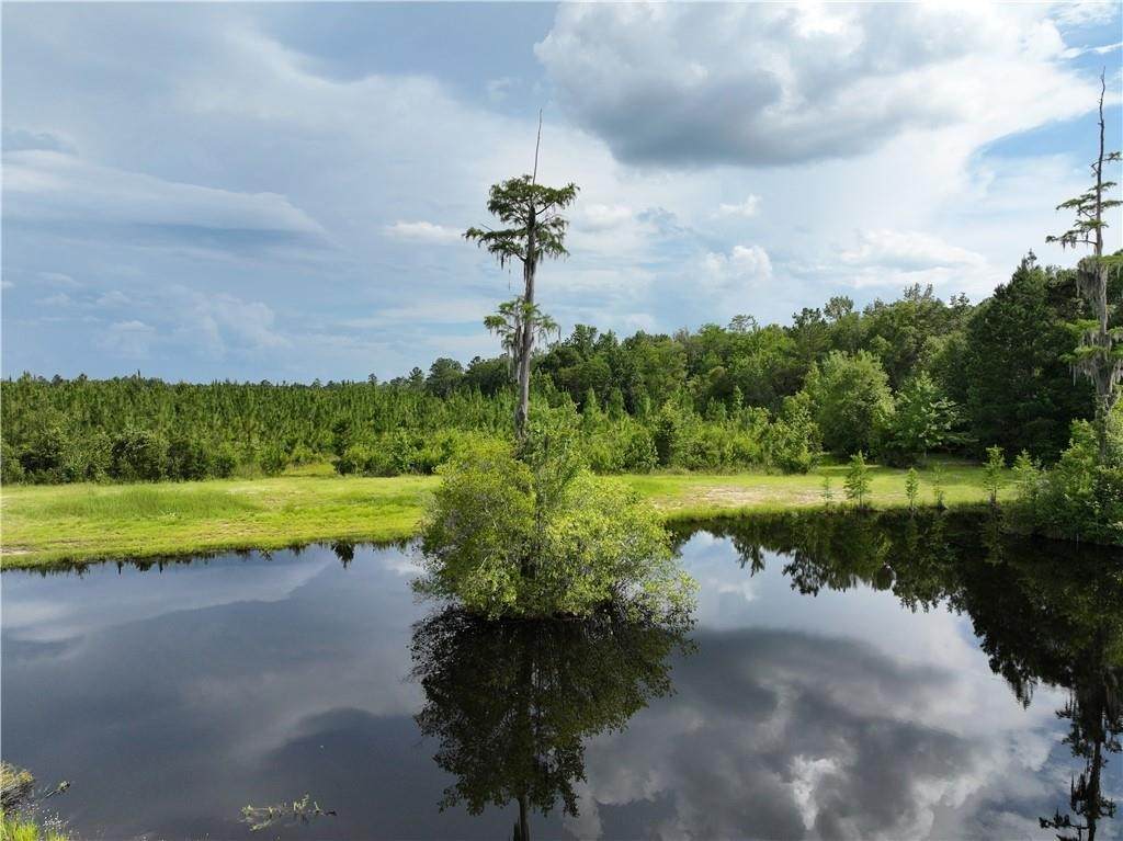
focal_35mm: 24
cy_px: 420
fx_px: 778
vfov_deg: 56.8
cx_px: 562
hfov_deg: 71.6
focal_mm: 12.29
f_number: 2.8
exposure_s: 1/2500
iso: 170
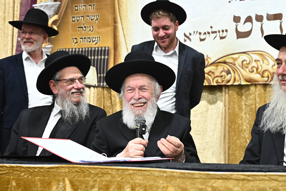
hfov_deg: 32.2
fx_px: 492
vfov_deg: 21.9
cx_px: 178
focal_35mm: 62
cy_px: 78
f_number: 3.5
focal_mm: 48
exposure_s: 1/200
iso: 1600
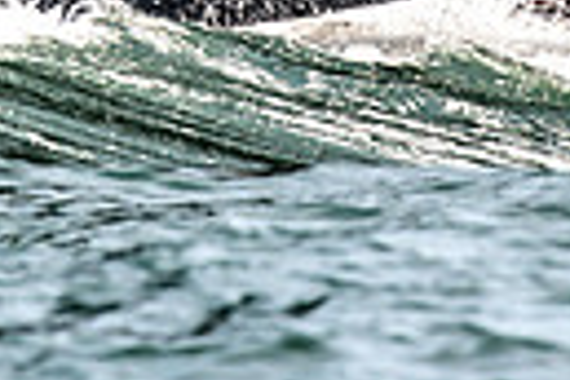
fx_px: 21373
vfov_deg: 1.0
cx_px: 353
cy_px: -296
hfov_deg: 1.5
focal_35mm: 1350
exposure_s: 1/640
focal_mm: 300
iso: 250
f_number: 5
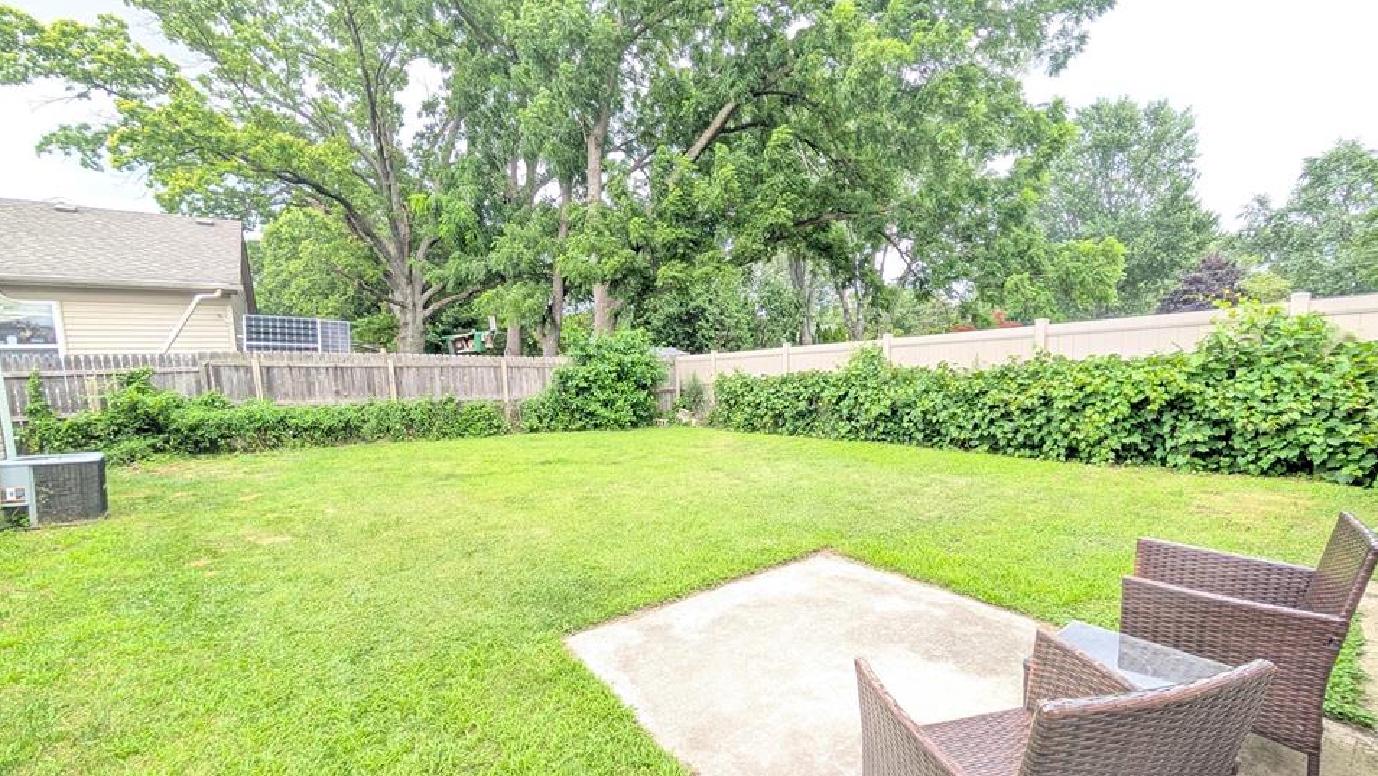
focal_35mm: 14
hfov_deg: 106.8
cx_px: 696
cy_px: 428
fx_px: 512
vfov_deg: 74.1
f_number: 1.7
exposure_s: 1/398
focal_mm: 2.02
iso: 53
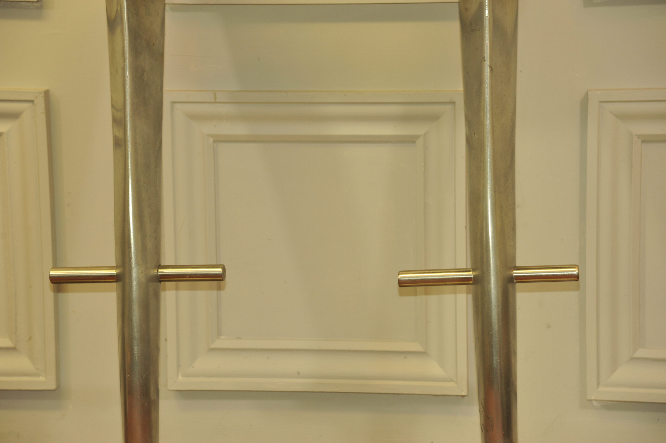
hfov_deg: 17.1
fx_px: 2218
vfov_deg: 11.4
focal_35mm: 120
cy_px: 222
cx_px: 333
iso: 1250
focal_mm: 120
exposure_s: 1/60
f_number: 5.6
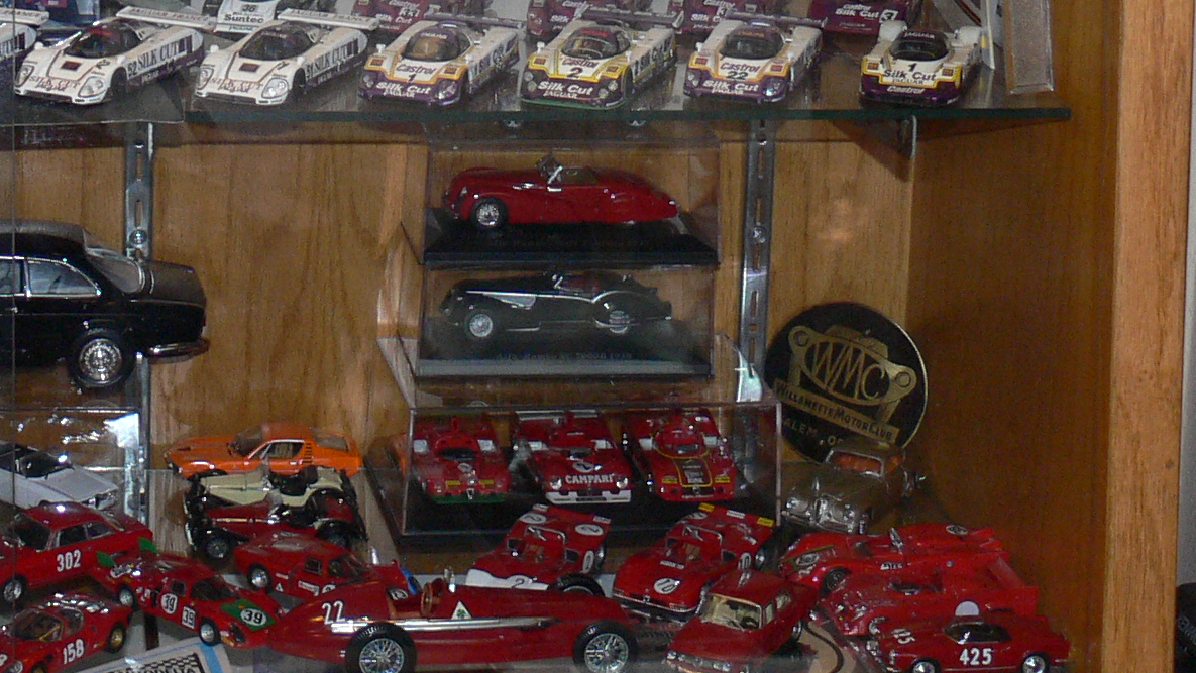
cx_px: 124
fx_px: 3330
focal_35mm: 105
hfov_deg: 20.0
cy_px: -255
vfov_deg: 11.2
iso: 100
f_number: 2.8
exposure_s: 1/30
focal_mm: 7.4
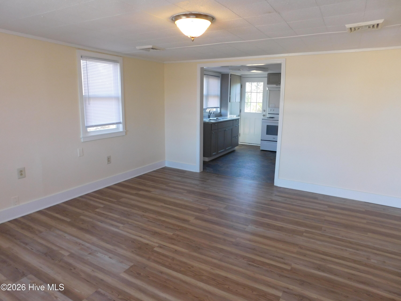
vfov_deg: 58.9
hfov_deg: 73.9
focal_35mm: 23
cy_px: 150
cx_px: 200
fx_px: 266
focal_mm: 4
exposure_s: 1/50
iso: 125
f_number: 3
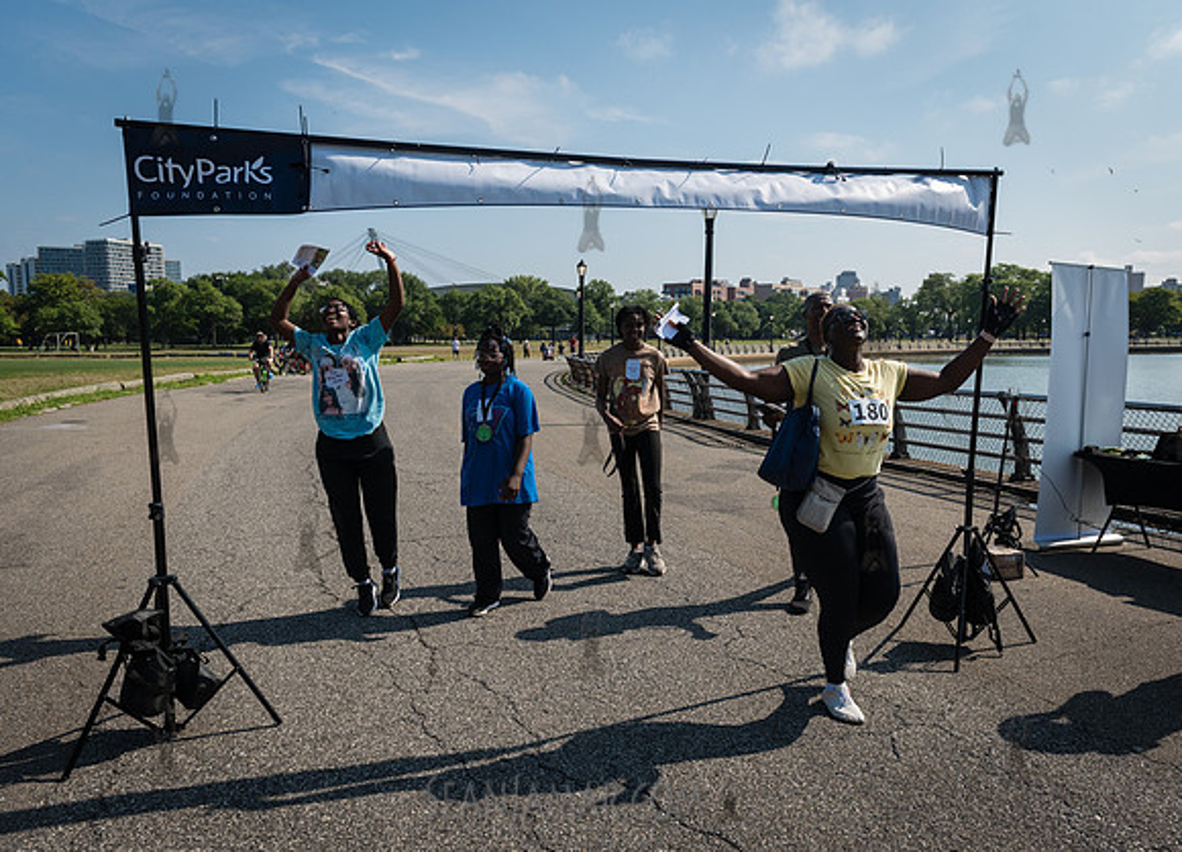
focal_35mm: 27
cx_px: 662
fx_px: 897
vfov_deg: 50.8
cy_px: 442
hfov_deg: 66.6
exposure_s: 1/2500
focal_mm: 24
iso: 400
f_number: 5
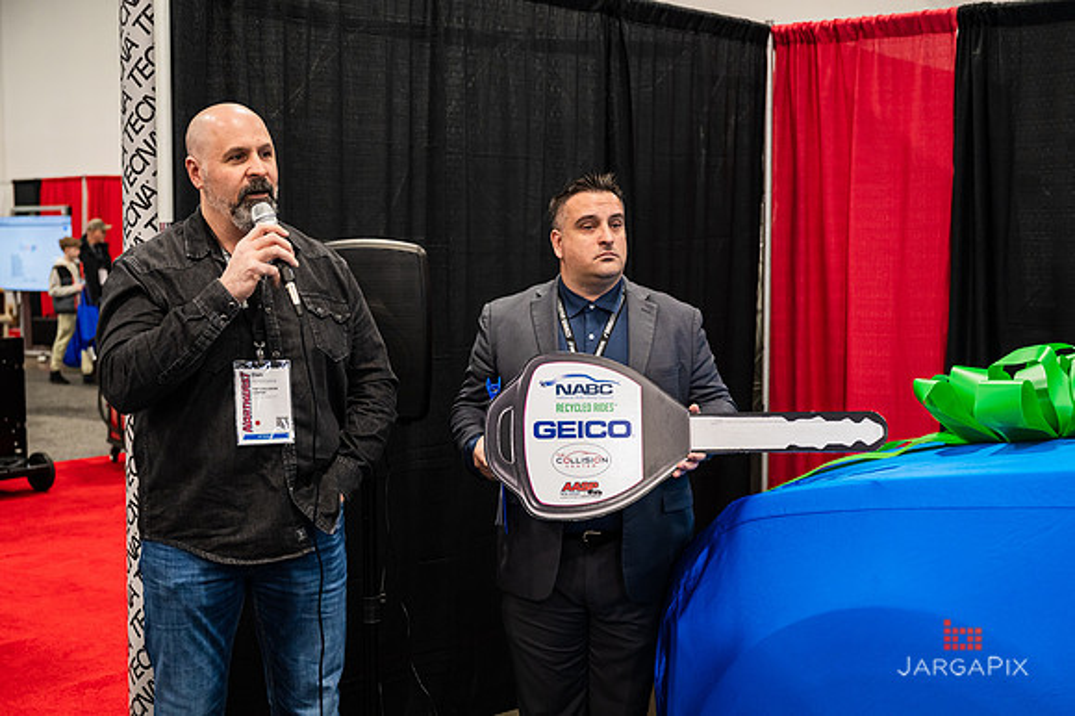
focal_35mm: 49
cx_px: 557
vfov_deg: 27.5
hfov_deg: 40.3
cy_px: 345
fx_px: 1463
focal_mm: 47
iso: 3200
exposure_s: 1/200
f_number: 3.5
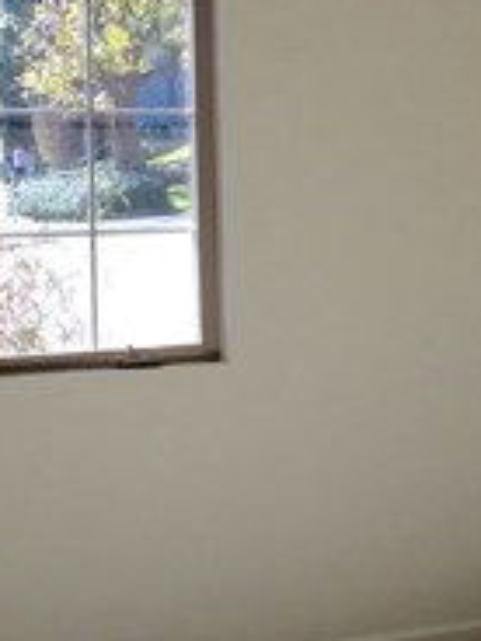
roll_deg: +2.6
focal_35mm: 101
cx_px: 303
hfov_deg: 14.6
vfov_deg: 19.4
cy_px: 289
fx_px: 1871
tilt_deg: -4.1
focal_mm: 4.15
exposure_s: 1/187
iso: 32
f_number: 2.2
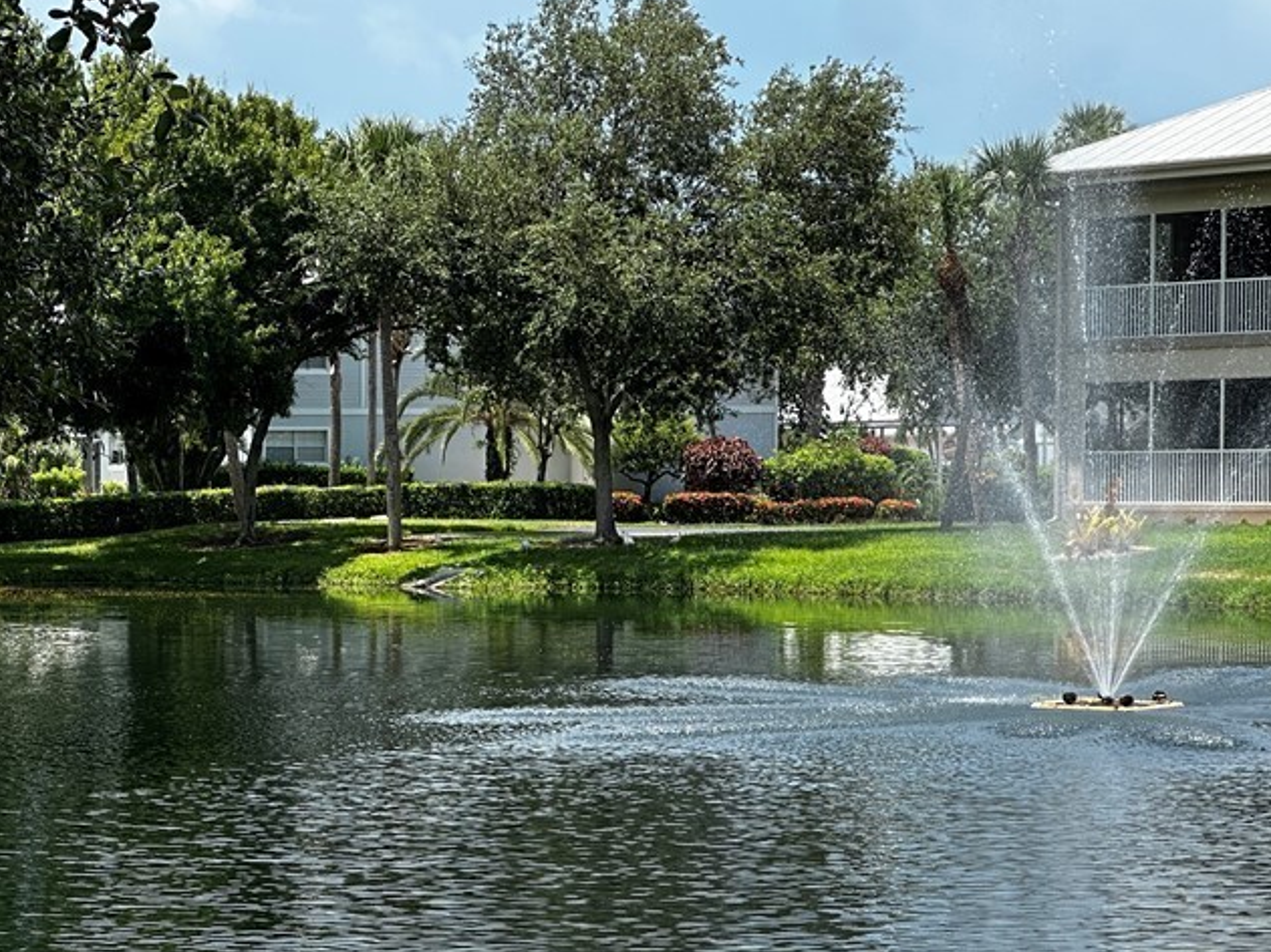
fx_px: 4589
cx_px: 350
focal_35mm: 125
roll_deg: -0.4
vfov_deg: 11.8
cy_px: 702
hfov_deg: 15.7
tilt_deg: -3.0
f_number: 2.8
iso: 32
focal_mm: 9
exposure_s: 1/374
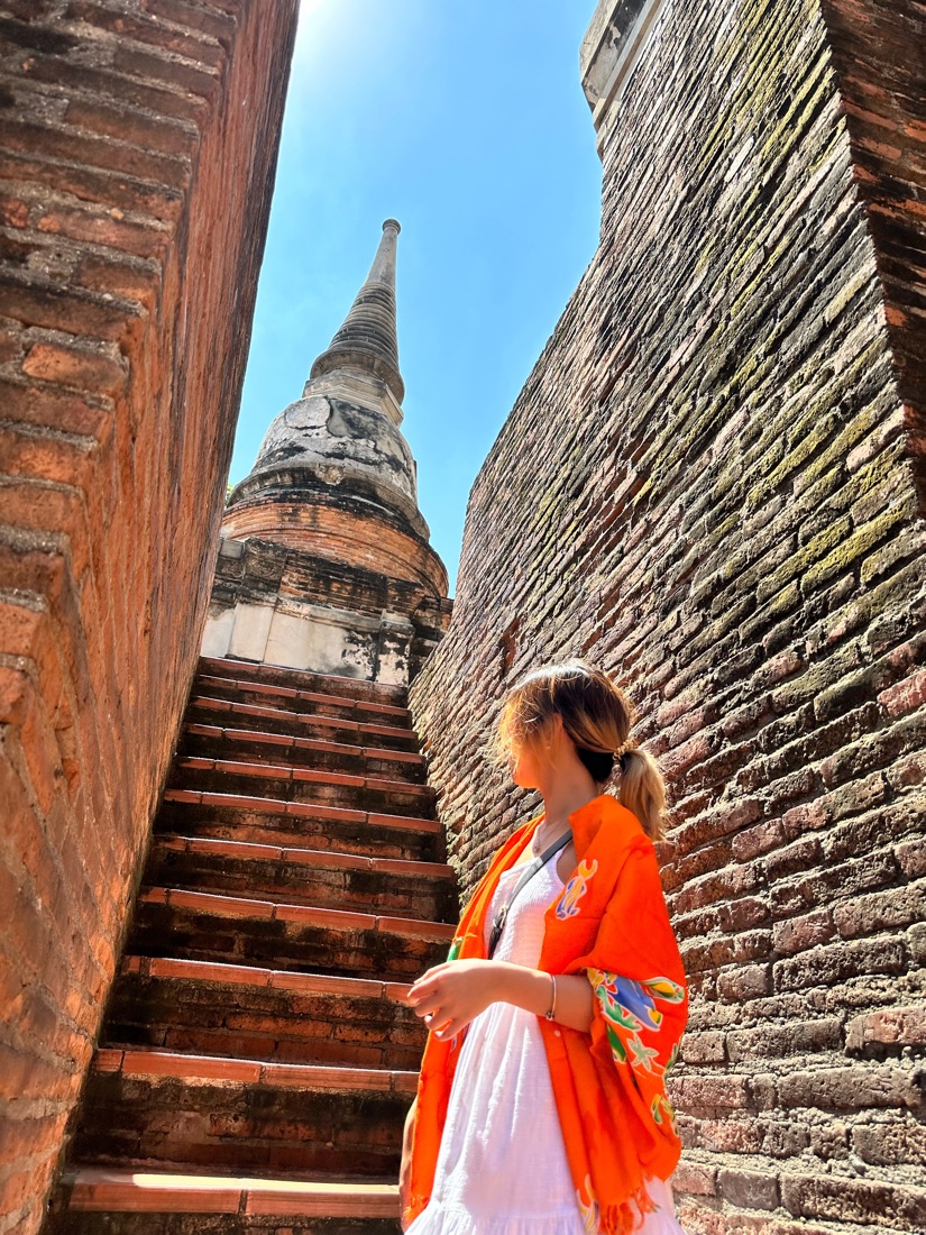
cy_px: 618
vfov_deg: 71.6
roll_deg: -1.8
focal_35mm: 24
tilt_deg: +30.8
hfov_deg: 56.8
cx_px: 463
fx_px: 856
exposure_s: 1/4348
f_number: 1.78
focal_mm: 6.86
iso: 80
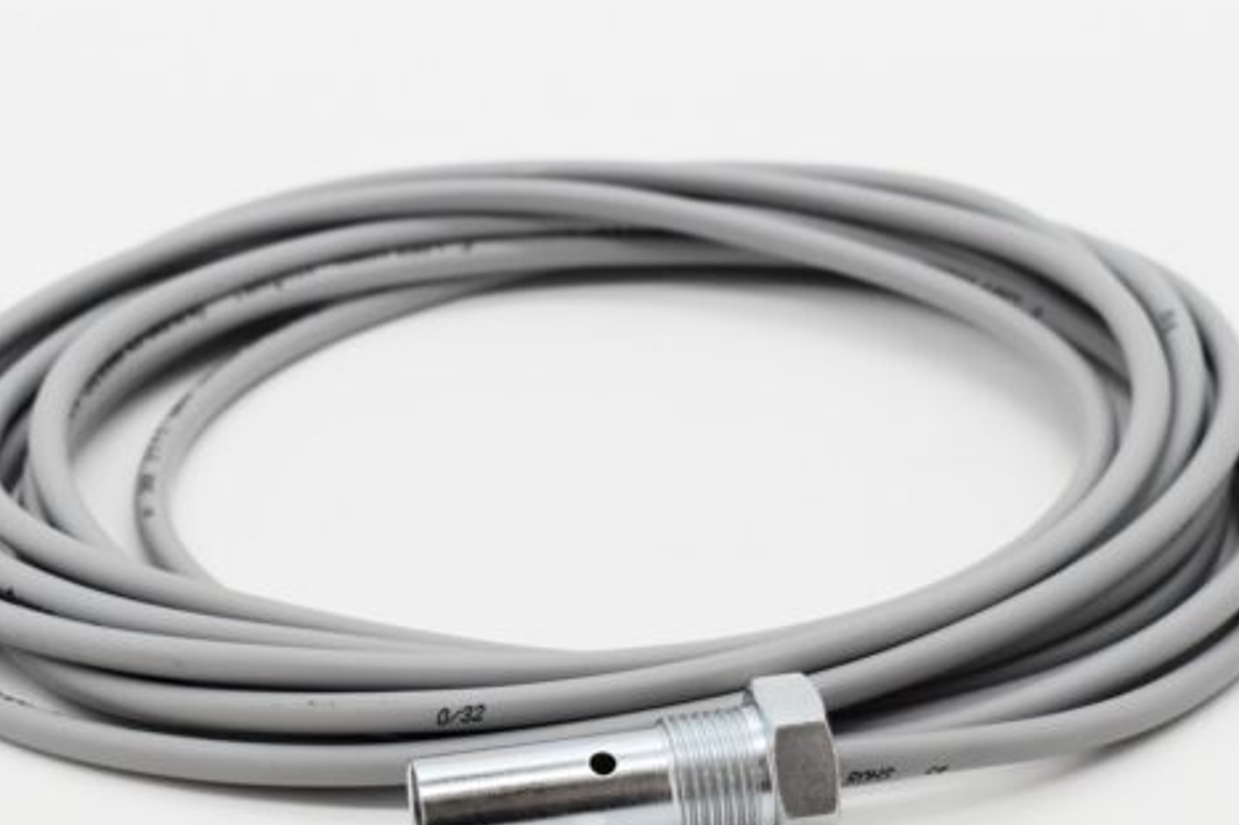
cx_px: 578
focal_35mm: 81
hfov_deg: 25.1
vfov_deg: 16.8
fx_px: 2787
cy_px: 520
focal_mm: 42
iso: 1600
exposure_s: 1/1250
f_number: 8
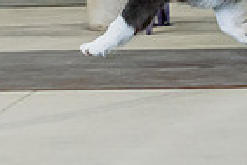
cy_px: -164
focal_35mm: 527
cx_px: 245
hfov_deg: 3.9
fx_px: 3619
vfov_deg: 2.6
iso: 6400
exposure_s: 1/400
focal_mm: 129
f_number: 4
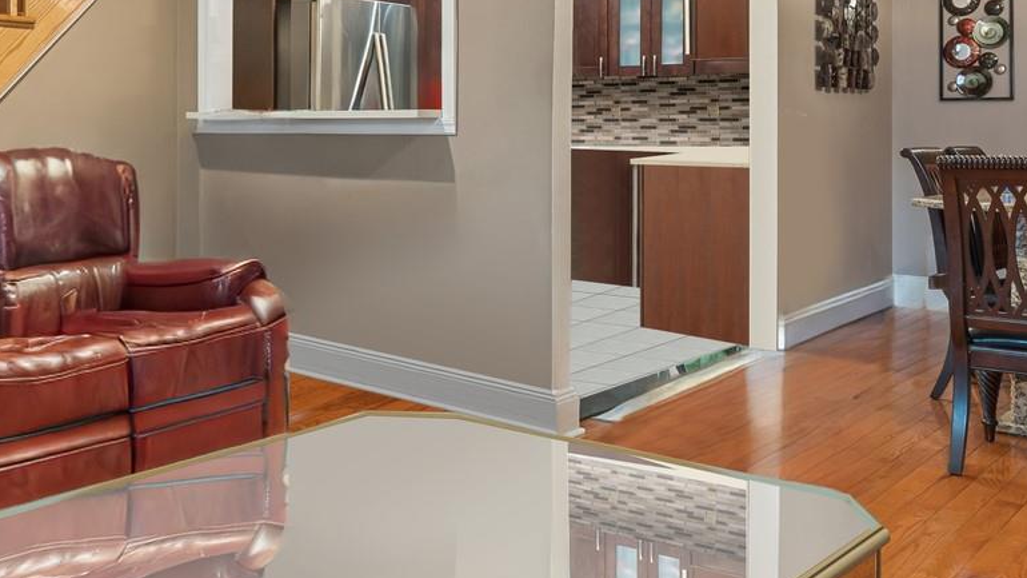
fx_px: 1062
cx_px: 273
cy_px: 109
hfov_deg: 49.8
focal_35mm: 39
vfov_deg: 29.7
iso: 160
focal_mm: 14
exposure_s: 3.2
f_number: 10
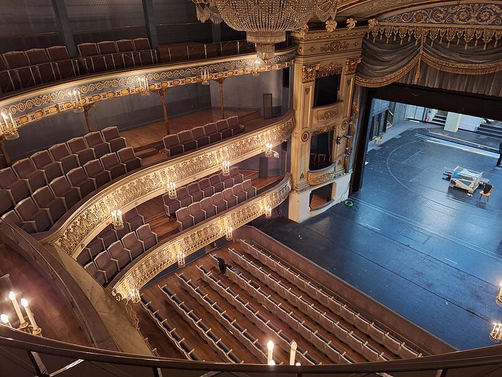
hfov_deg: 73.9
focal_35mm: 23
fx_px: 334
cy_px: 188
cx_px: 251
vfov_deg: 58.9
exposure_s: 1/20
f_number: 1.8
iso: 400
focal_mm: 5.54
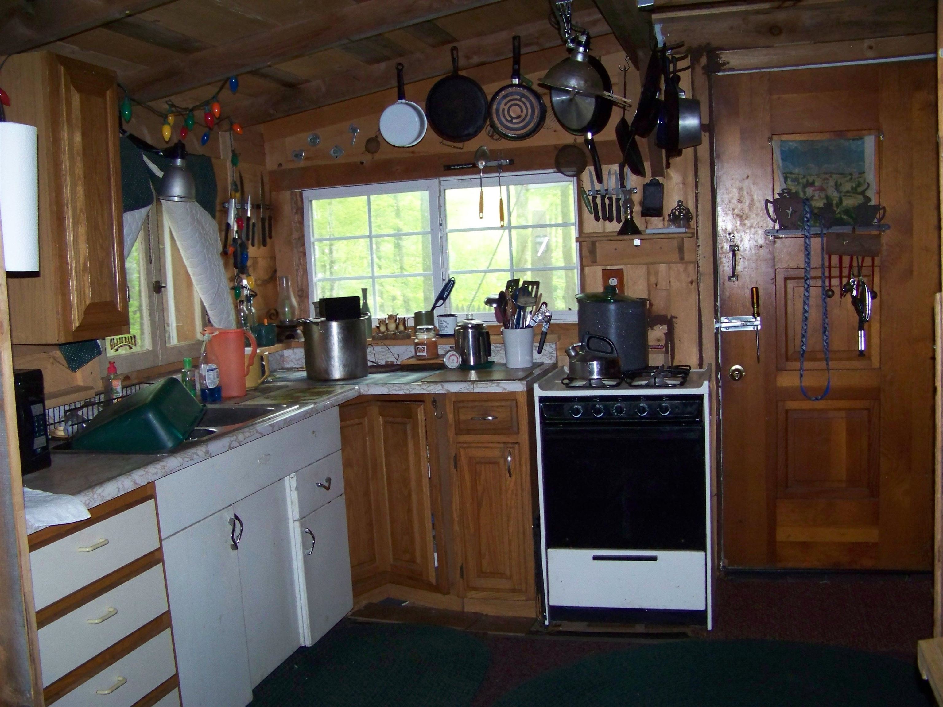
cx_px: 472
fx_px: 981
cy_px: 354
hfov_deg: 51.4
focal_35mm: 36
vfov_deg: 39.7
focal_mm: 5.85
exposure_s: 1/30
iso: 200
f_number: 2.8
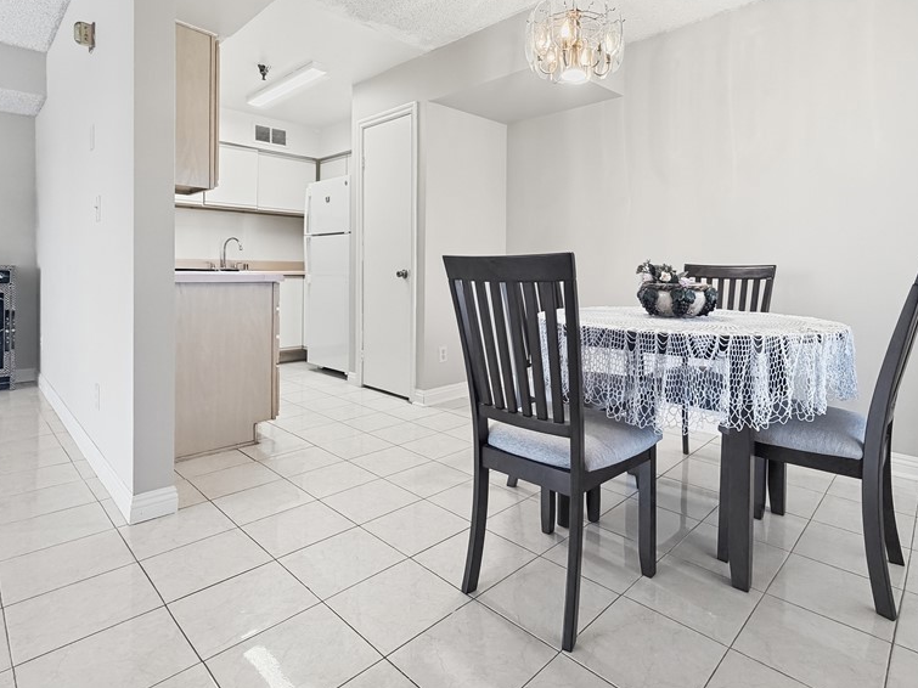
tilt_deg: -1.0
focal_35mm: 19
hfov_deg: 84.4
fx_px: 504
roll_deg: +0.3
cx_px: 507
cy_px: 275
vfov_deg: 68.0
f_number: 2.2
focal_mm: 2.2
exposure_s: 1/120
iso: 160
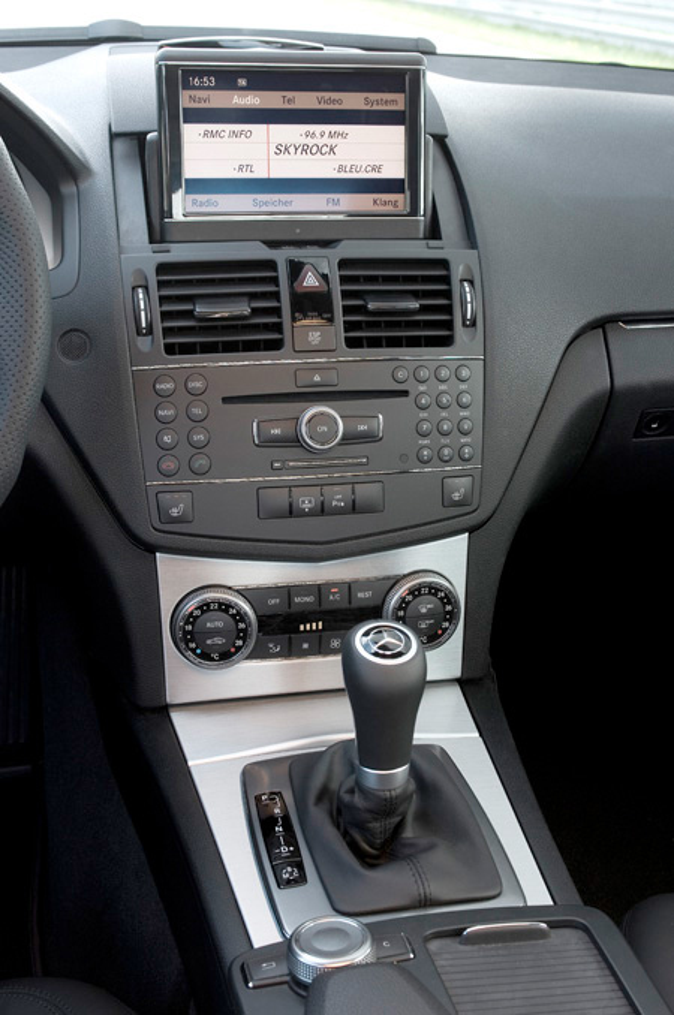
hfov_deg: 31.8
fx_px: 1183
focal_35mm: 42
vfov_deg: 46.5
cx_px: 337
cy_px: 508
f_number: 8
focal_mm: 28
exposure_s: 1/13
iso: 100
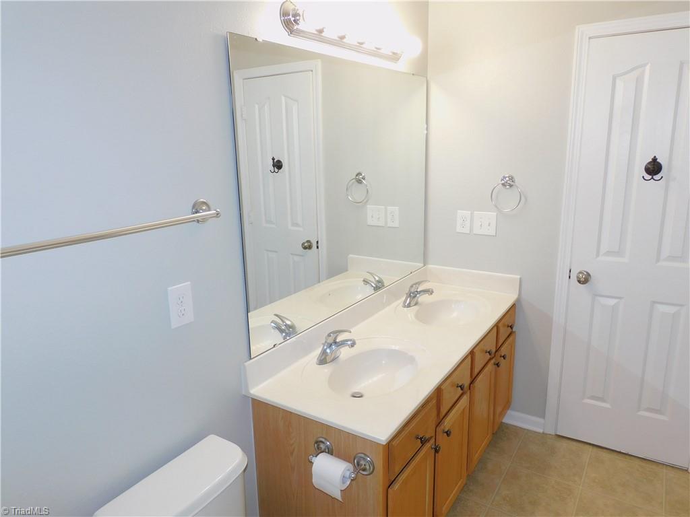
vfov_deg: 56.8
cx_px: 345
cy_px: 258
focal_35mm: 24
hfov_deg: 71.6
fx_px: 478
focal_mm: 4.3
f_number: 3.3
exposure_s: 1/30
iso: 200
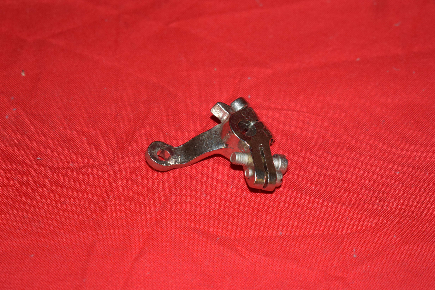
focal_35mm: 82
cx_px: 218
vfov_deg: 16.6
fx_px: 997
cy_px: 145
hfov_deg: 24.6
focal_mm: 55
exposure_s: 1/160
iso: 640
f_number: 5.6
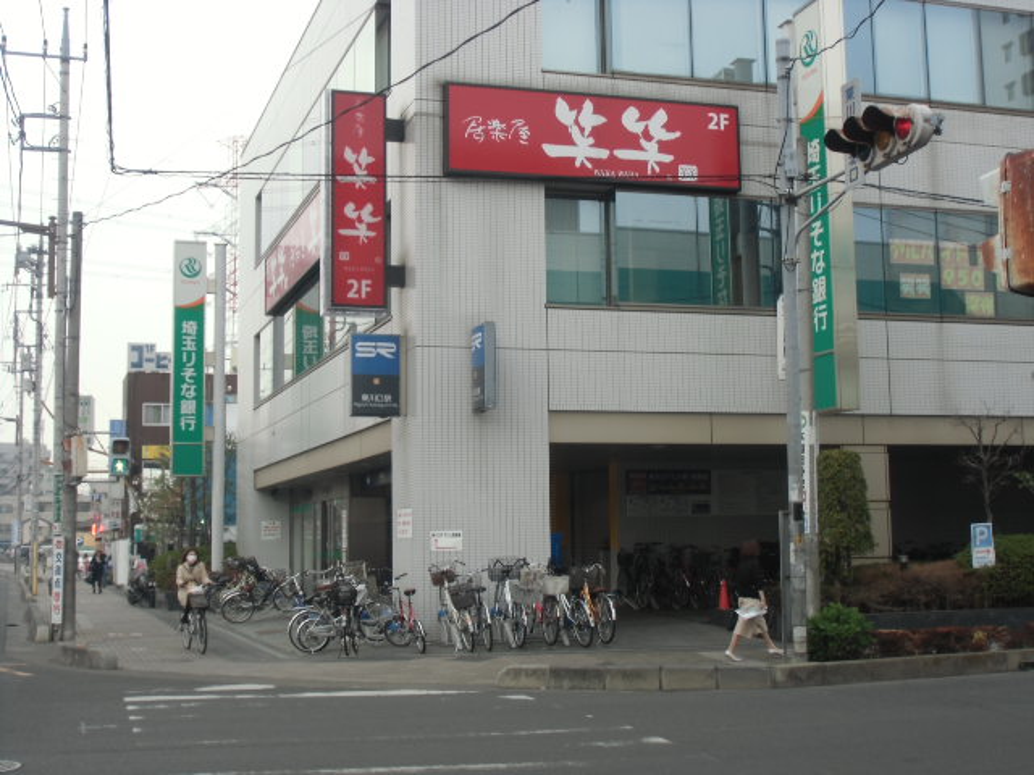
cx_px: 517
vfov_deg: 30.9
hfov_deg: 40.4
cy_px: 388
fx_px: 1404
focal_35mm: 47
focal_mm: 8.29
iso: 64
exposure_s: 1/100
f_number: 4.2
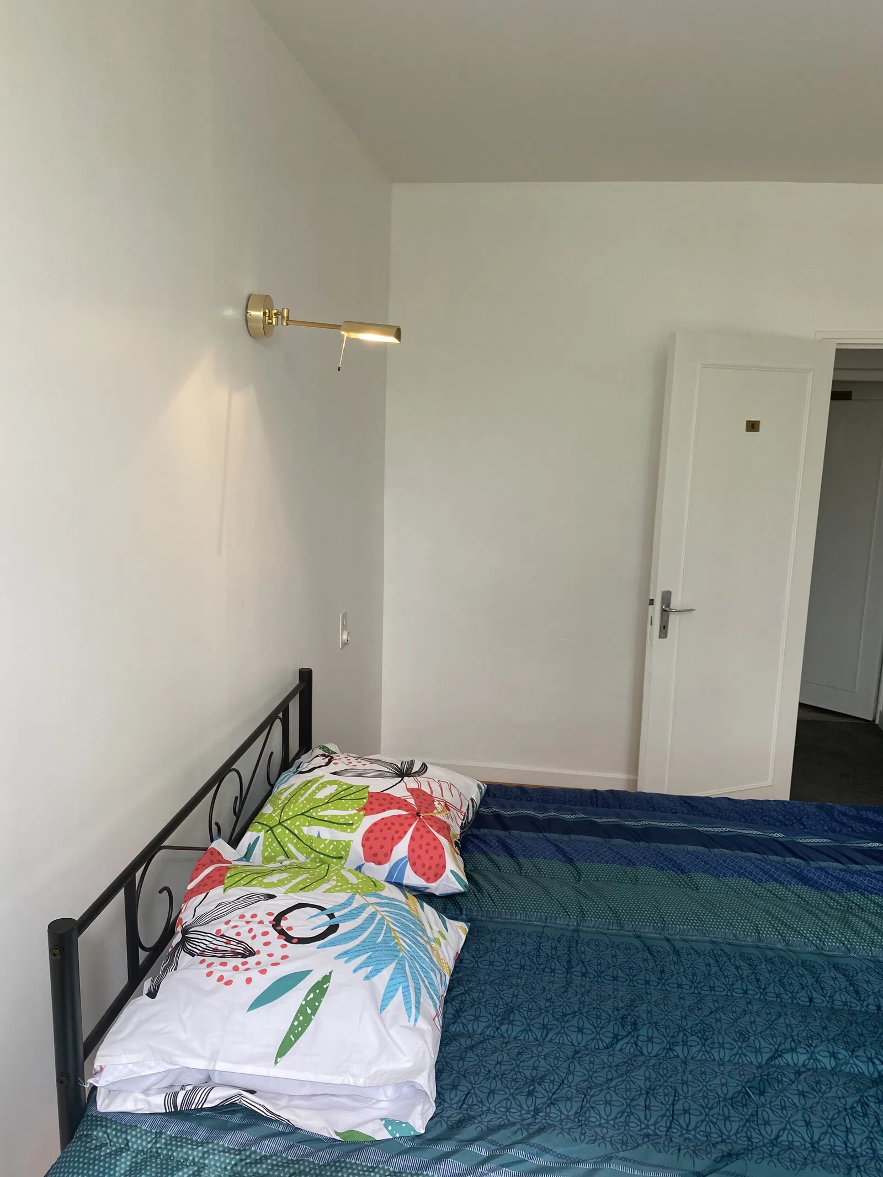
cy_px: 588
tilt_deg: -11.0
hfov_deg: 53.1
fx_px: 884
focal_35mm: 26
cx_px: 442
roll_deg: -2.0
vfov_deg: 67.3
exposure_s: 1/100
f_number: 1.8
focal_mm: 4.25
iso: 64
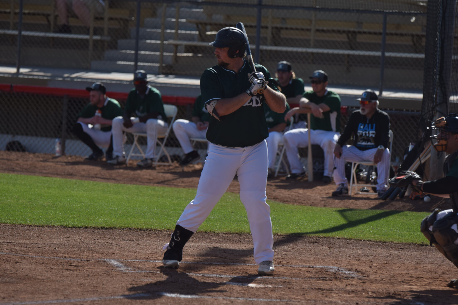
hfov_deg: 6.9
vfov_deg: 4.6
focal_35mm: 300
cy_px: 152
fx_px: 3817
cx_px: 229
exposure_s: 1/1600
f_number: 3.5
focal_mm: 200
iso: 100
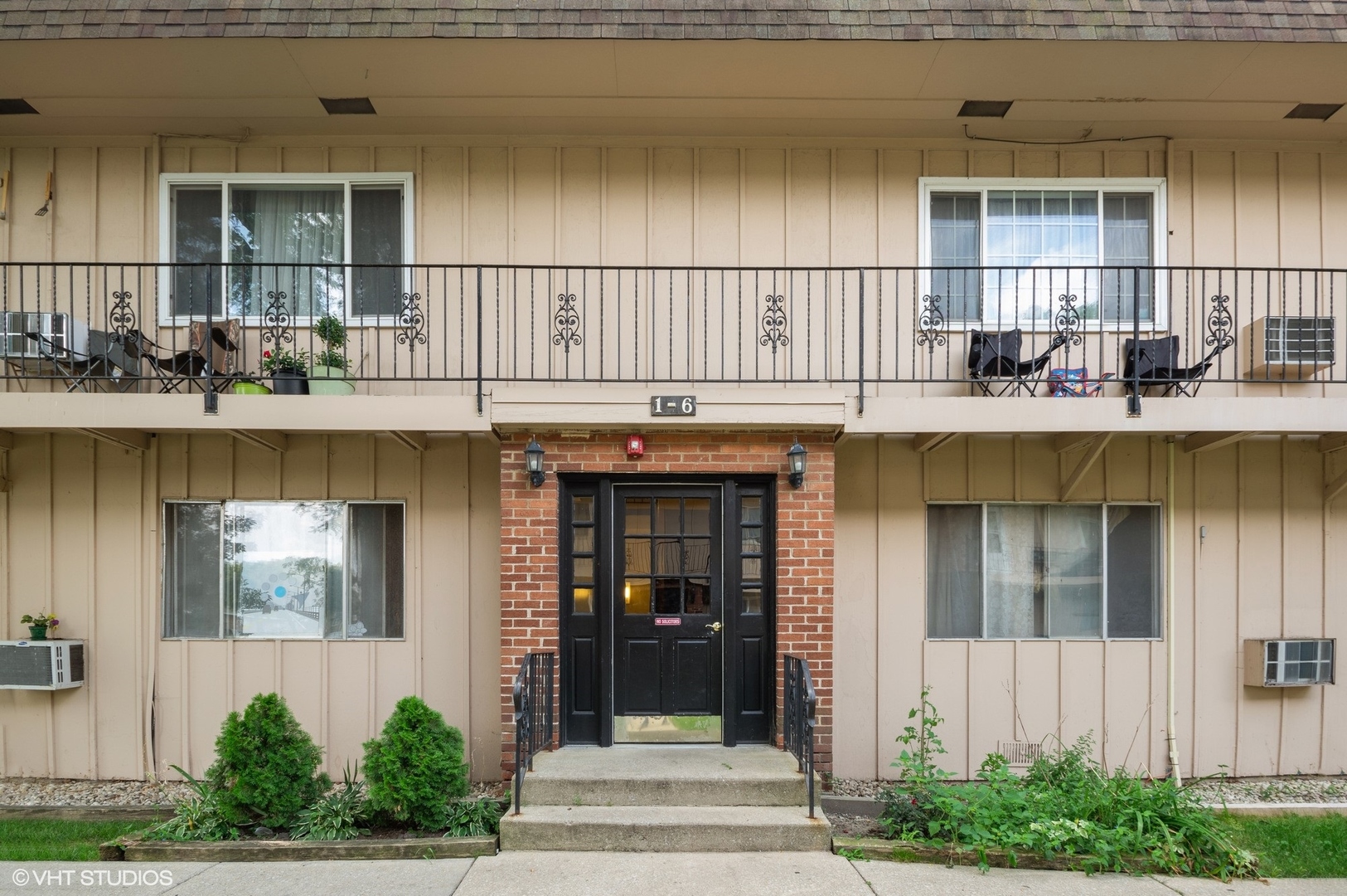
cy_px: 448
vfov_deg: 67.3
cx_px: 674
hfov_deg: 90.1
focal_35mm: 18
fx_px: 673
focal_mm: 11.88
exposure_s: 1/10
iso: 100
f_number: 11
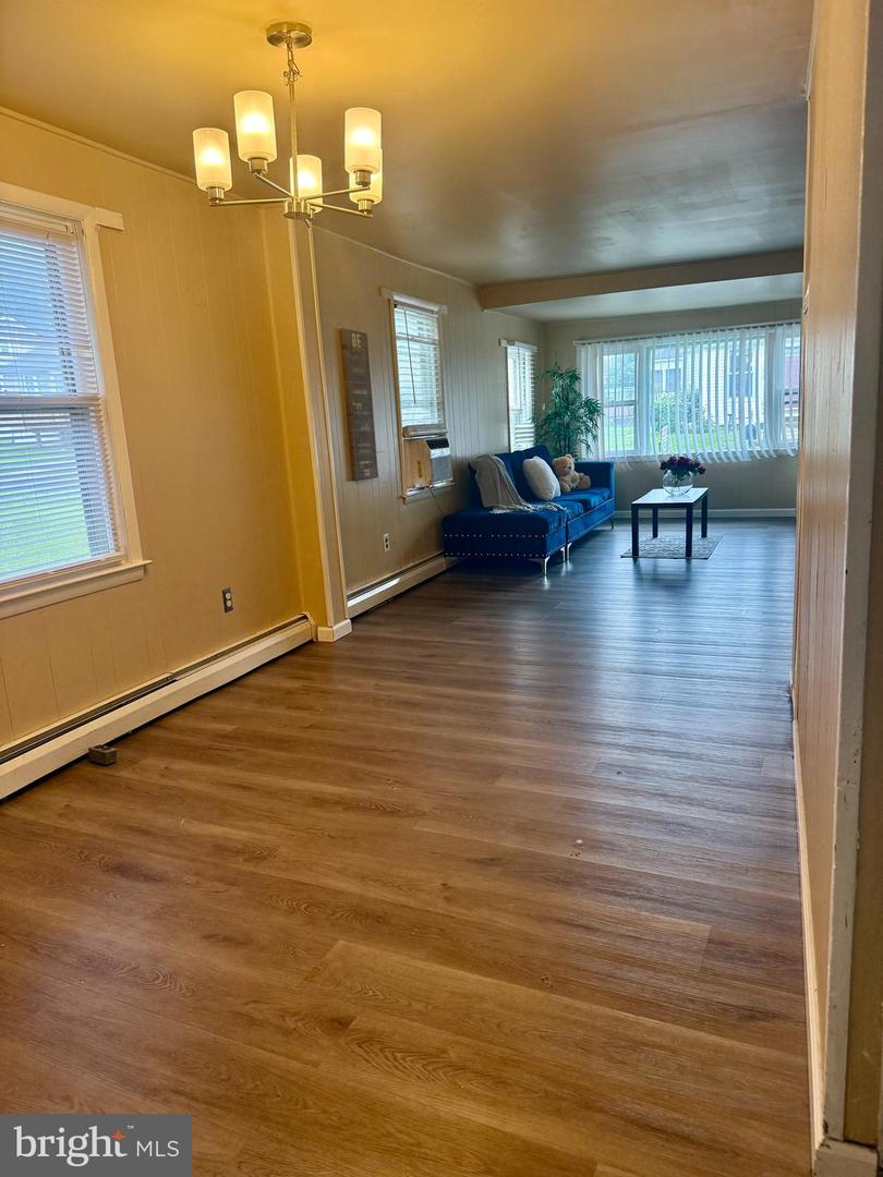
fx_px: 816
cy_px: 588
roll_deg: +3.7
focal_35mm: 24
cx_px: 442
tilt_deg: -10.8
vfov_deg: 71.6
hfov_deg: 56.8
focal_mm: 6.76
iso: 160
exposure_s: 1/168
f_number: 1.78
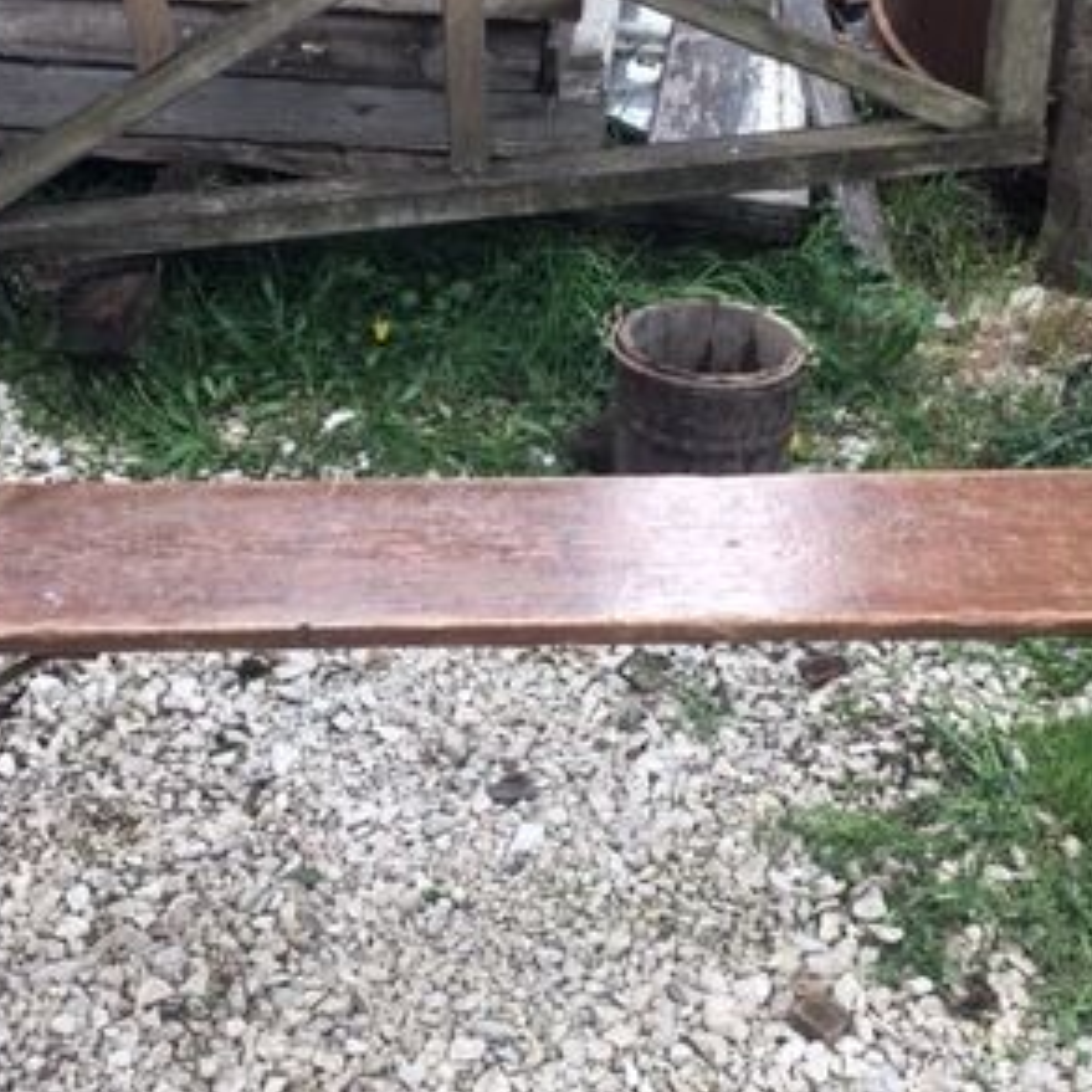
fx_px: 1999
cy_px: 466
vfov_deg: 30.5
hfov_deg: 30.6
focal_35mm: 56
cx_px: 540
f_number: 2.2
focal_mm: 4.15
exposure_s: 1/127
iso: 25
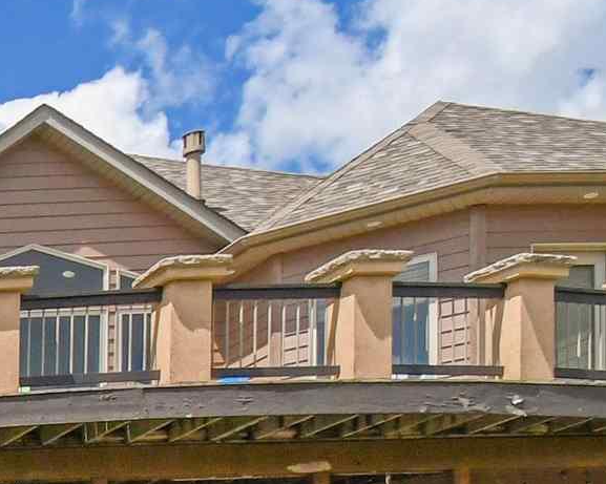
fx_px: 1344
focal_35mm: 75
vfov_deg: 16.7
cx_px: -741
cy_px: 892
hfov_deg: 16.2
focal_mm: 10
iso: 1000
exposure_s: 1/5000
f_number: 7.1
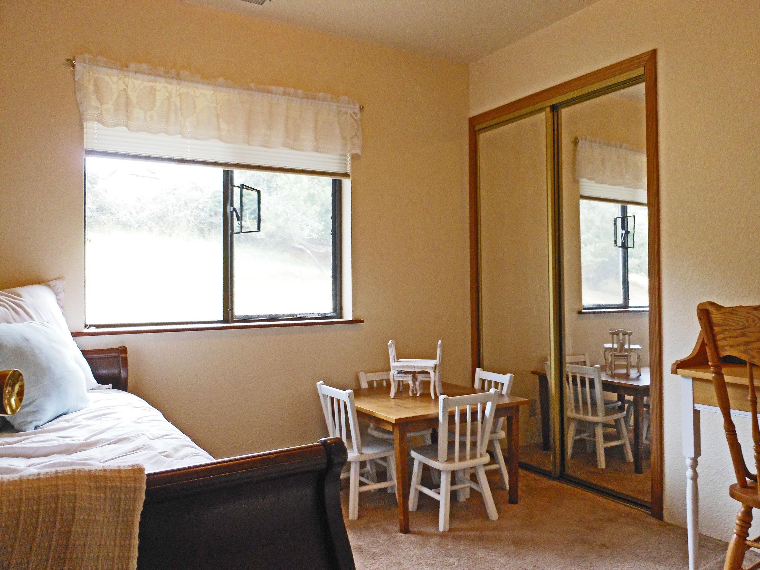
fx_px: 615
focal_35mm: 28
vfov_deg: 49.7
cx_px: 380
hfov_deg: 63.4
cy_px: 285
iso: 200
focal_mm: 5
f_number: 3.7
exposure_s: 1/30
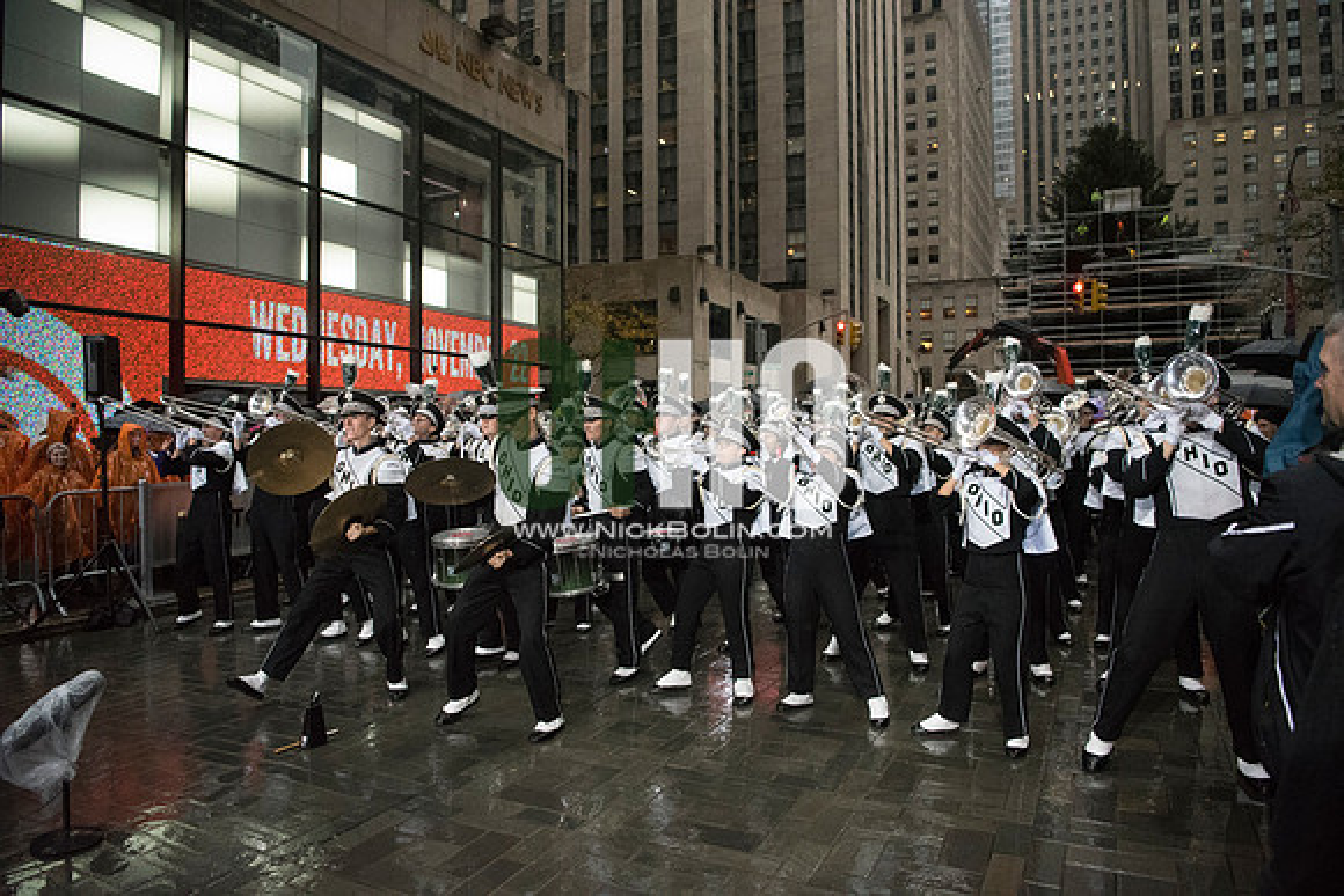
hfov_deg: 73.7
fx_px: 896
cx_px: 672
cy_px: 448
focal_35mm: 24
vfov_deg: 53.2
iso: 10000
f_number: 2.8
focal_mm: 24
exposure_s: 1/4000
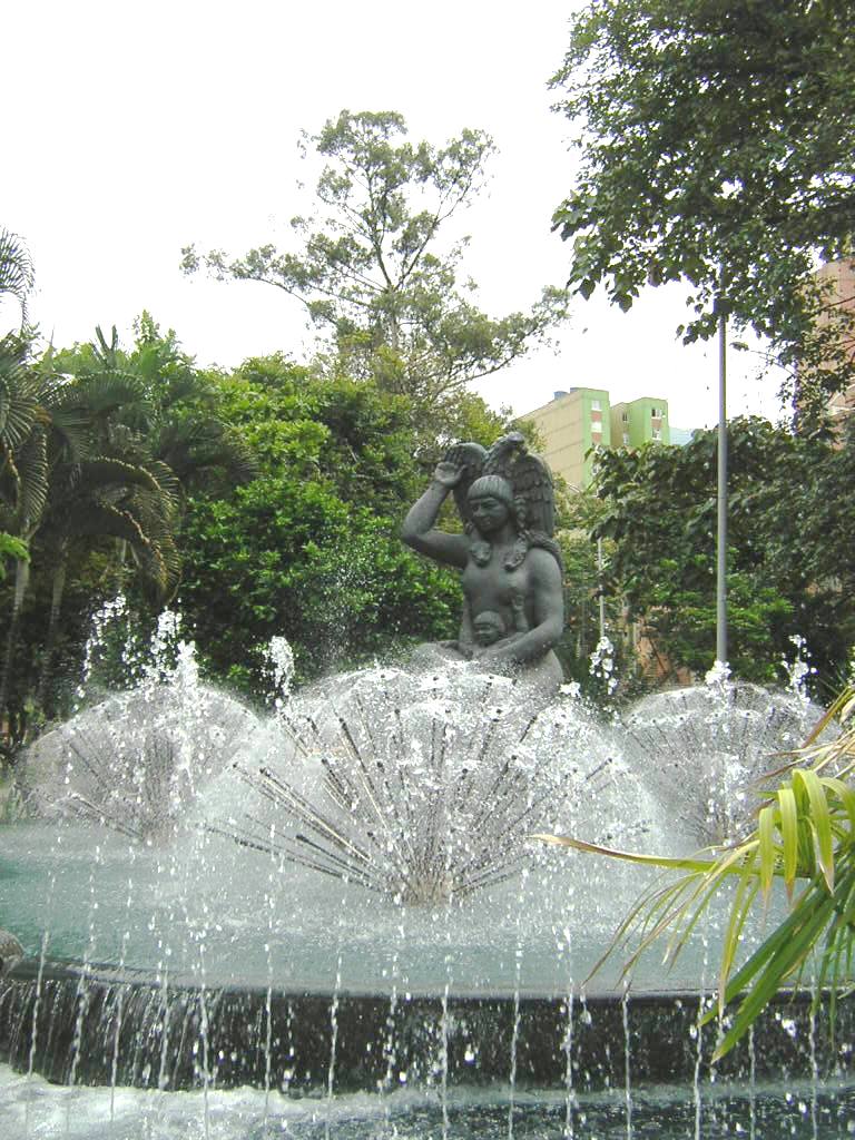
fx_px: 1186
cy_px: 570
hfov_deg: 39.7
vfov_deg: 51.4
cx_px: 428
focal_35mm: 36
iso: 100
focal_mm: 4.7
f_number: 5.2
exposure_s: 1/289
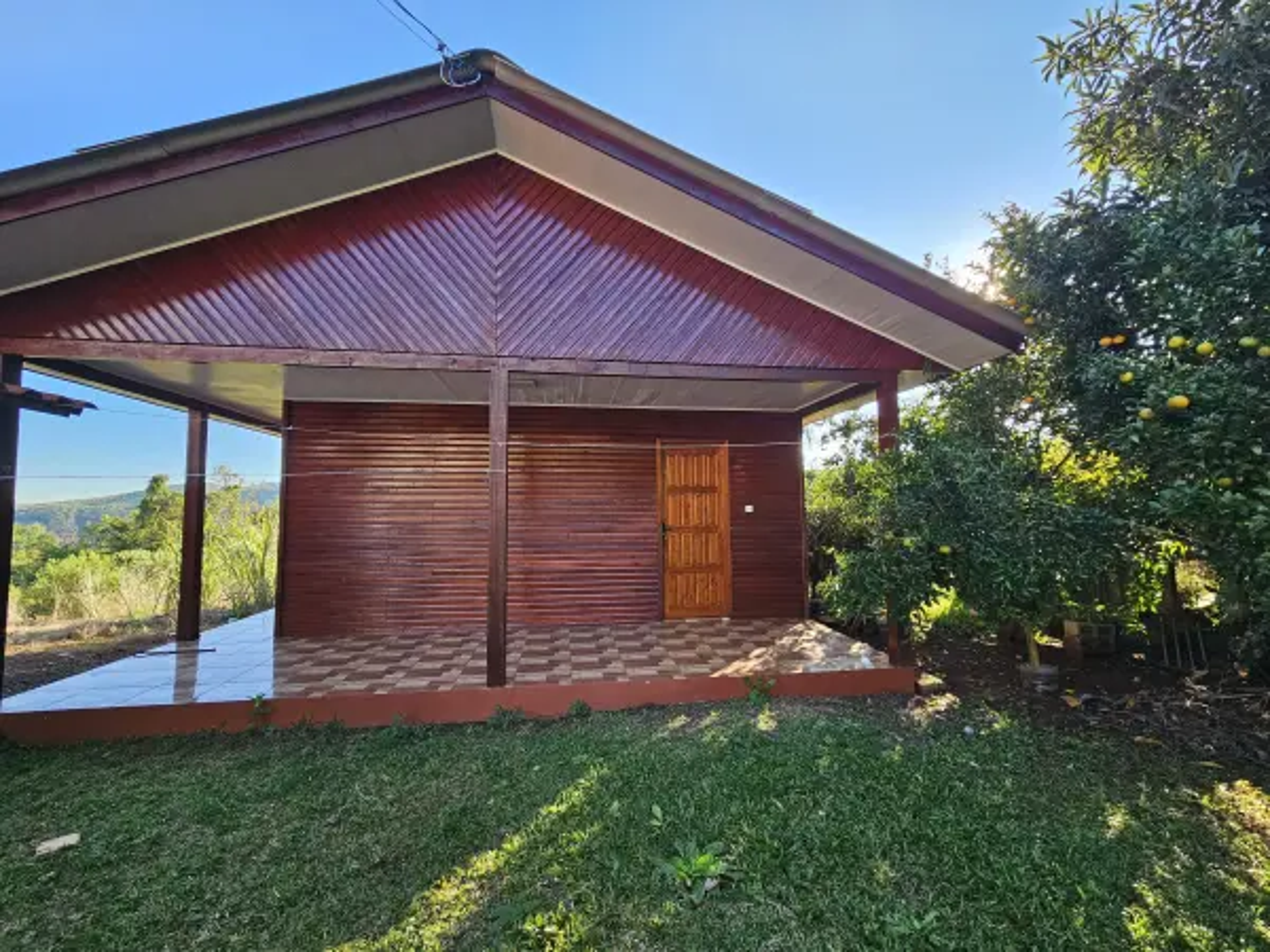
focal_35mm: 13
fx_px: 477
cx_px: 635
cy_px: 476
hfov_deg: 106.2
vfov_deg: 89.9
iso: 80
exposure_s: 1/359
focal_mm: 2.2
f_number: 2.2
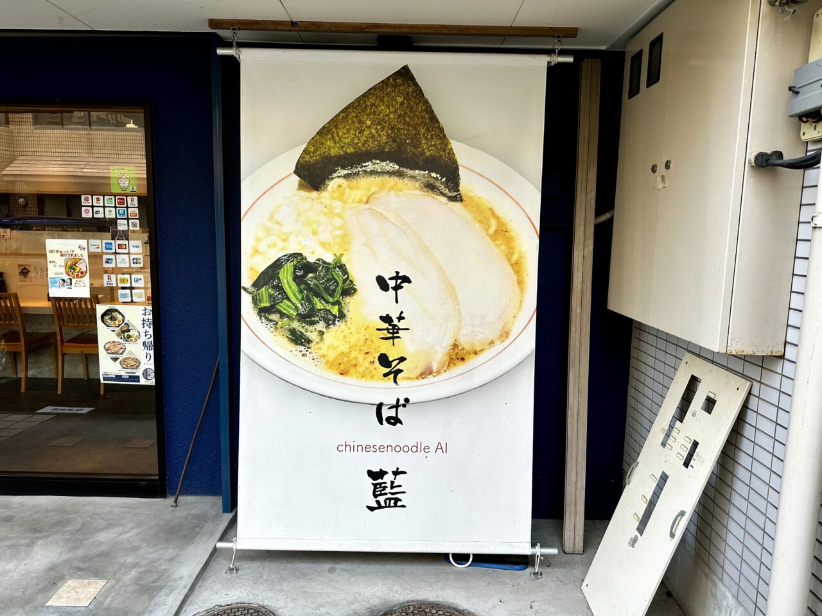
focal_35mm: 24
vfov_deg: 56.8
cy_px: 308
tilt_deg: -8.1
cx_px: 411
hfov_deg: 71.6
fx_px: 570
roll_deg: -0.9
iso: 80
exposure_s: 1/265
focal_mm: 6.86
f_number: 1.78
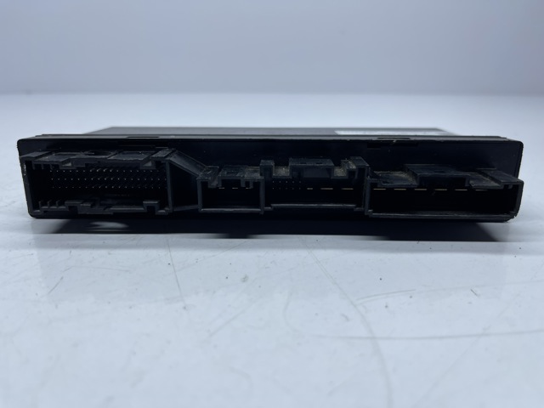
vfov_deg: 54.9
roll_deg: +0.4
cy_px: 204
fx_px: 393
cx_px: 272
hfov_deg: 69.4
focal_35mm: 25
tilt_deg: -21.5
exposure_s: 1/484
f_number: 1.6
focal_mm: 5.1
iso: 32
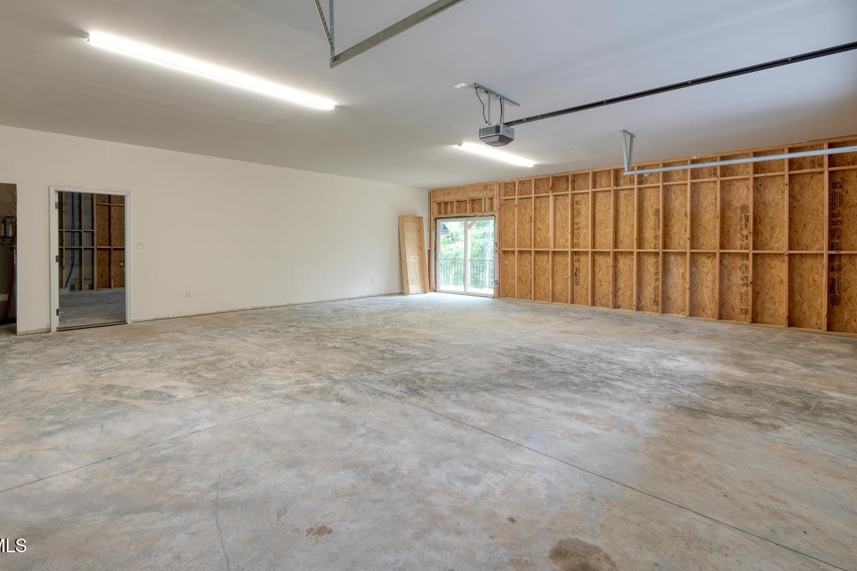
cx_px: 372
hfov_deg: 92.8
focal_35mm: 17
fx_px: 405
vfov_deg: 70.2
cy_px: 252
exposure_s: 1/5
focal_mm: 10
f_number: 9
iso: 100
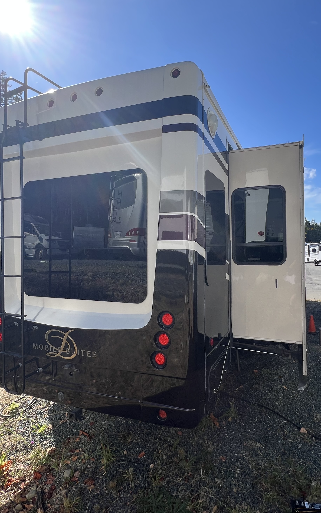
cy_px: 248
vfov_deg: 88.0
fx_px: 266
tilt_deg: -1.0
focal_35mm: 19
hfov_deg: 61.7
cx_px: 194
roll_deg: +1.1
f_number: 1.8
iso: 32
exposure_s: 1/752
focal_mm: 1.57
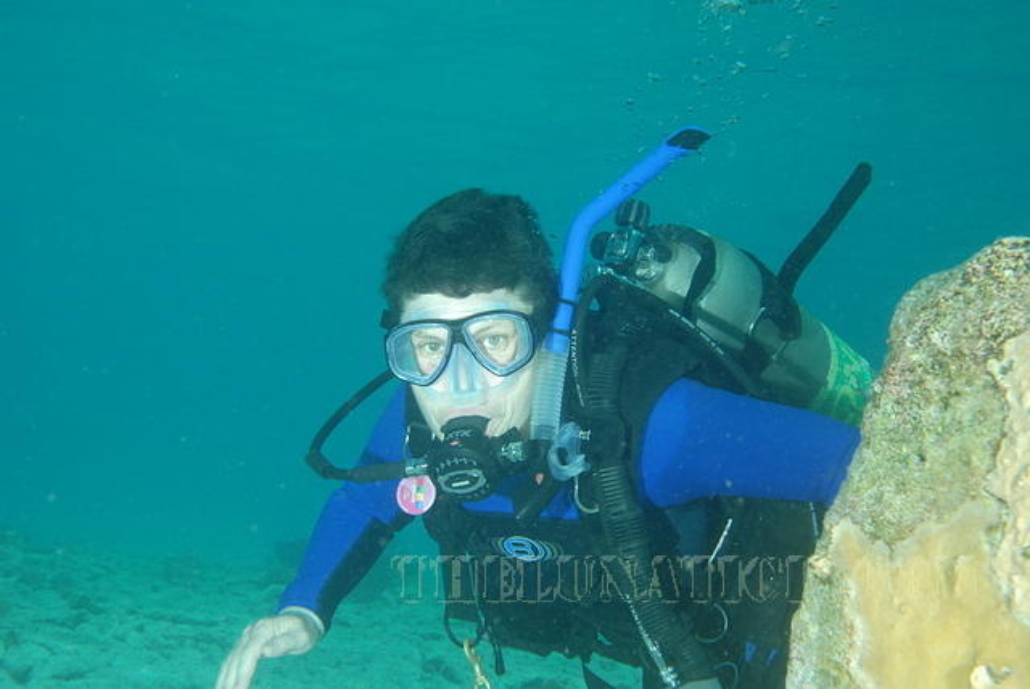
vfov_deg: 29.0
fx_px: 1332
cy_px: 344
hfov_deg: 42.3
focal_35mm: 46
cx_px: 515
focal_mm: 31
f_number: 10
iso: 400
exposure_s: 1/250
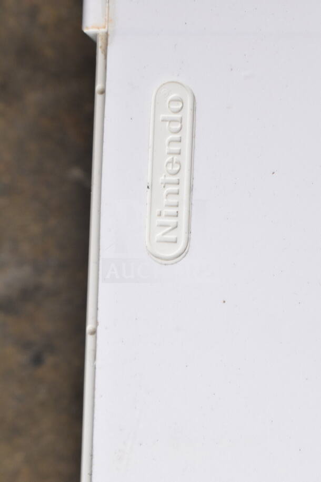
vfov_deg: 26.0
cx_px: 160
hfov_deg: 17.5
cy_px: 241
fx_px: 1042
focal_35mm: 78
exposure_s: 1/250
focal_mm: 52
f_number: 8
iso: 1600
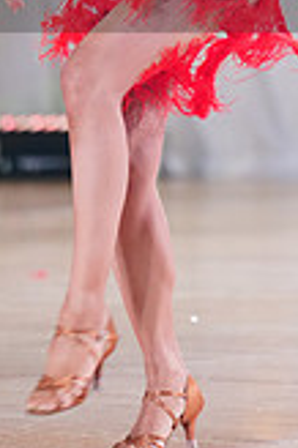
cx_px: 370
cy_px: -57
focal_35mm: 698
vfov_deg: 3.0
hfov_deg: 2.0
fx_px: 8685
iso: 2000
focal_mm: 197
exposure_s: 1/400
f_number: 2.8
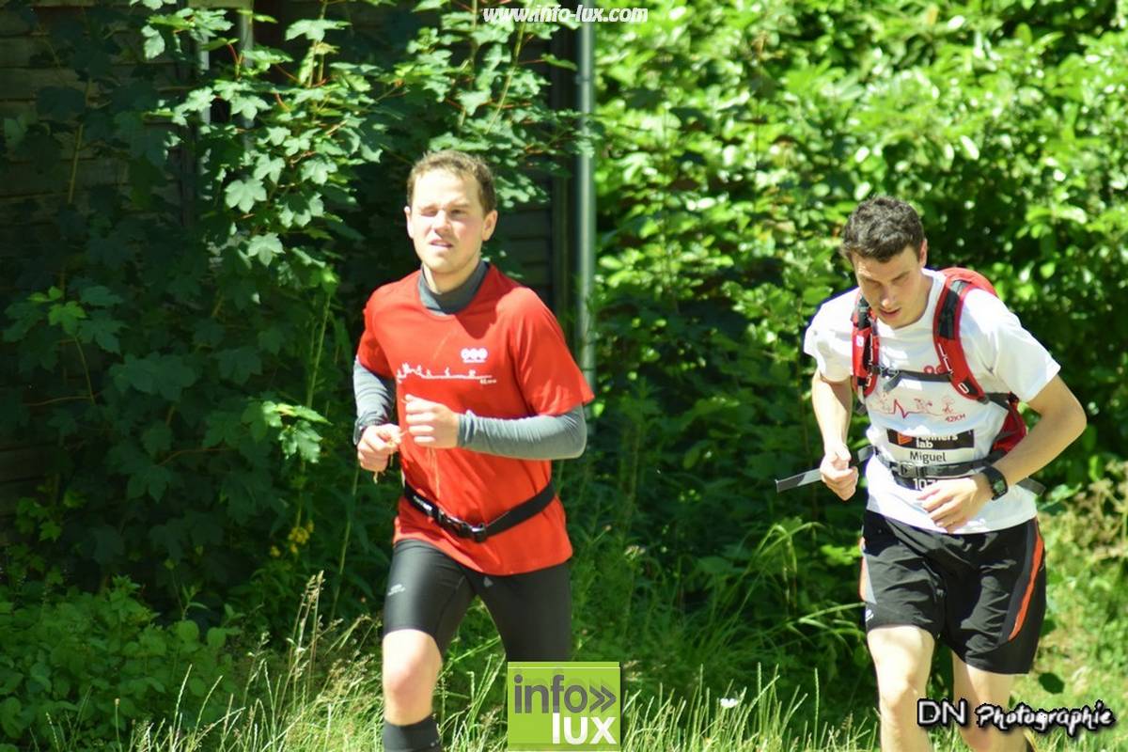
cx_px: 564
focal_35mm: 278
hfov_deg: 7.4
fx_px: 8694
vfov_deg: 5.0
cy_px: 376
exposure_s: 1/1000
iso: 500
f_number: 4.5
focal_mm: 185
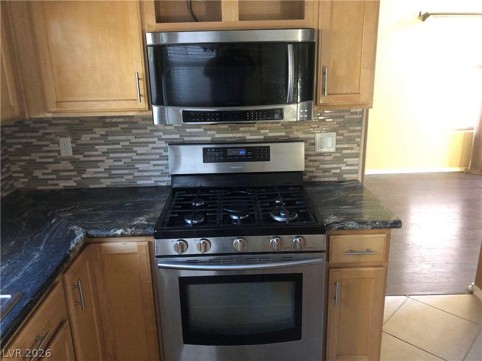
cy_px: 180
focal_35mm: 28
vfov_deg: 49.7
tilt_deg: -16.8
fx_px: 390
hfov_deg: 63.4
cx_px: 241
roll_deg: +2.6
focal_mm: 3.99
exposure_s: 1/6
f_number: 1.8
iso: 100
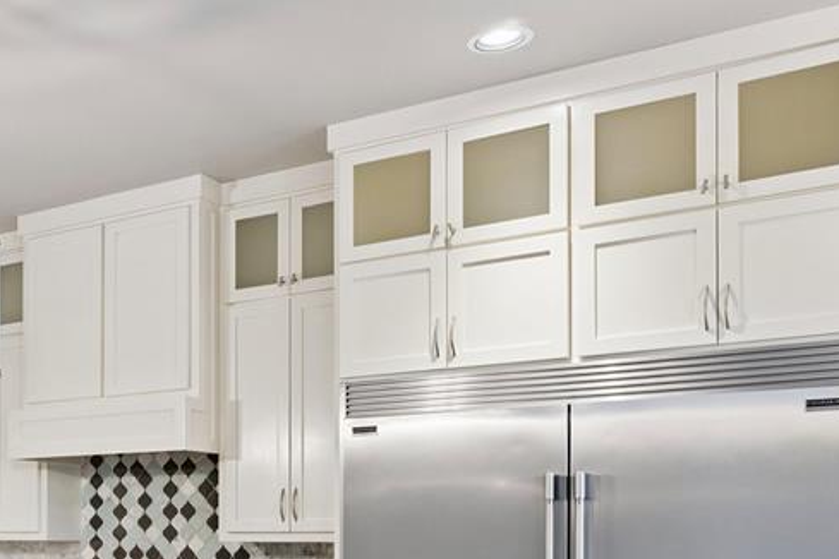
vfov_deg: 27.0
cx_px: 23
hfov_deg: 37.5
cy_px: 526
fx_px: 1111
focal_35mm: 48
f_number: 7.1
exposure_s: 1/30
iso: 200
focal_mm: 15.2
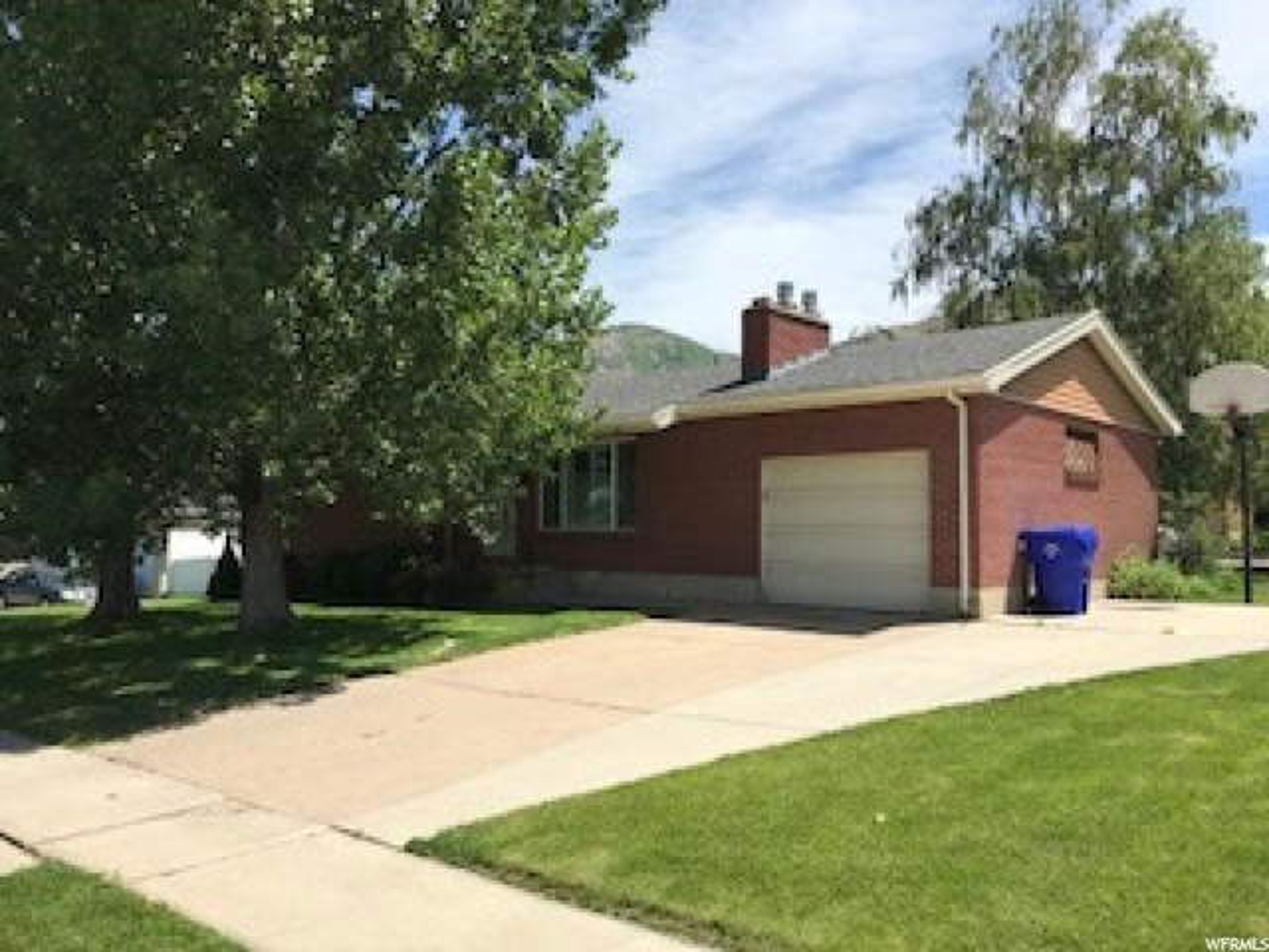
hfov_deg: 63.4
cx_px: 634
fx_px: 1026
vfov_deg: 49.7
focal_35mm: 28
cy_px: 476
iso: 20
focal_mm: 3.99
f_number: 1.8
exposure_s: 1/2591
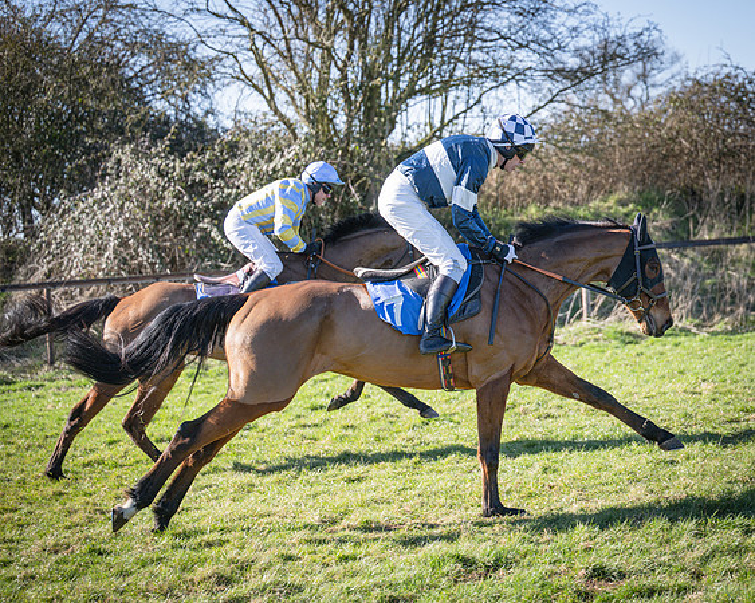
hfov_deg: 22.7
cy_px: 314
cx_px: 475
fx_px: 1877
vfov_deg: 18.3
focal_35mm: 84
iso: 400
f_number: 2.8
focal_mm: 70
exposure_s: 1/2500
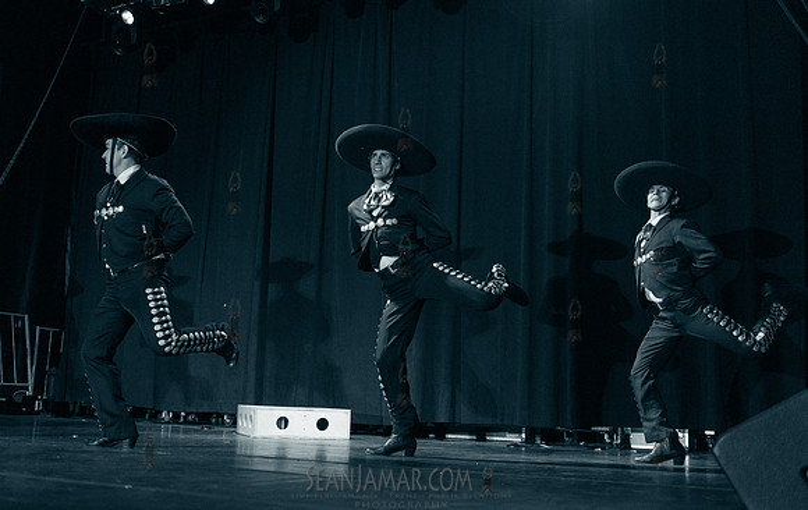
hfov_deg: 50.7
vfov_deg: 33.2
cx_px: 382
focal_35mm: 39
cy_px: 285
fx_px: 853
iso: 4000
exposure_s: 1/800
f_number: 2.8
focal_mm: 36
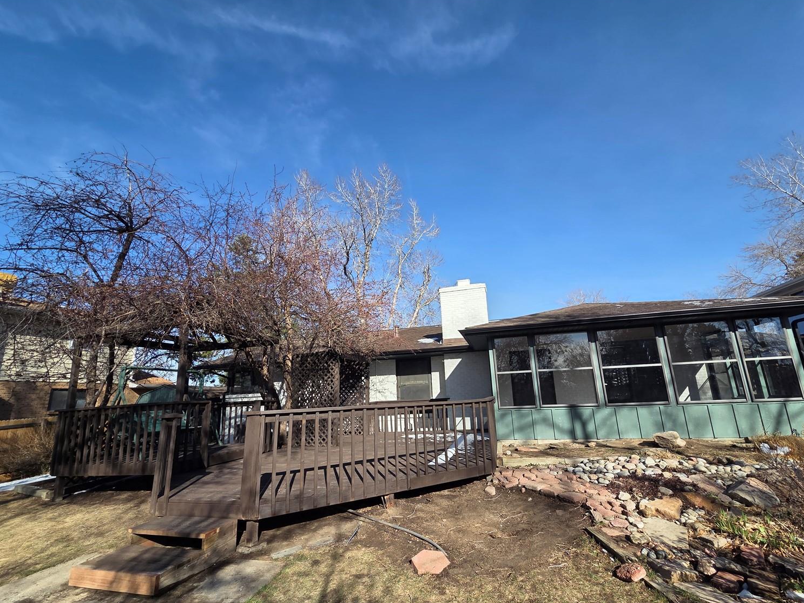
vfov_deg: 85.6
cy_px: 319
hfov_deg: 102.0
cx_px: 415
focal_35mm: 14
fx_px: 325
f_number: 2.2
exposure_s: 1/1350
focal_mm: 2.2
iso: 50
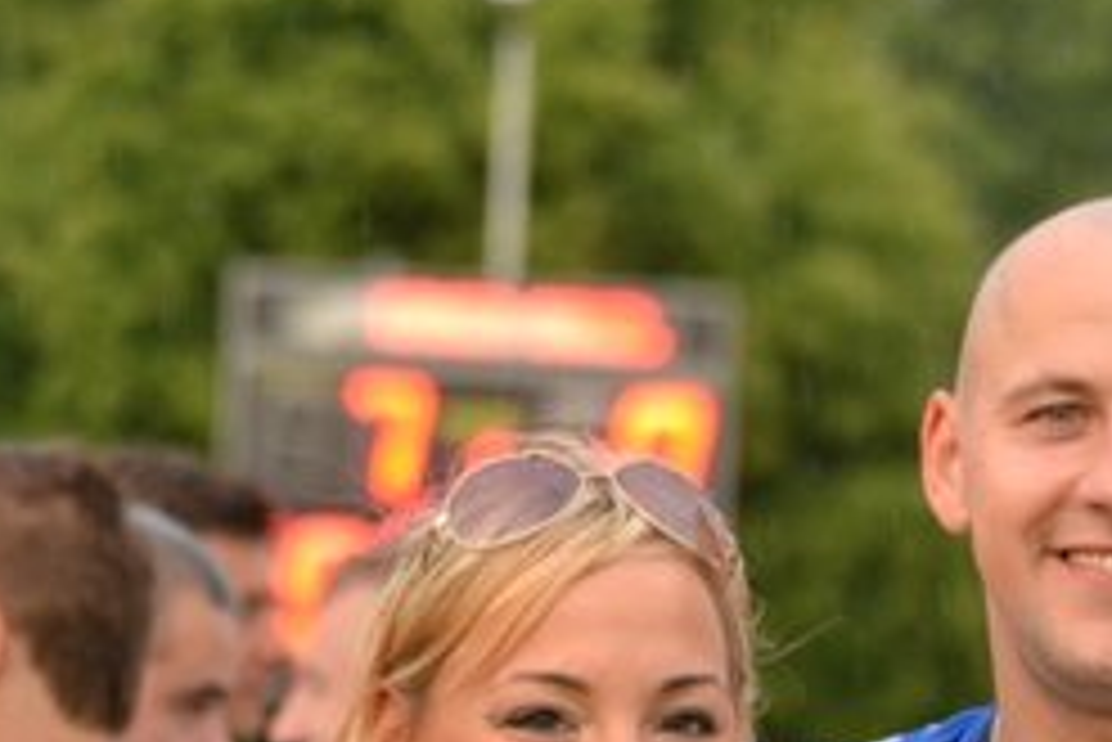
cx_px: 1080
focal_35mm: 395
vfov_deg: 3.5
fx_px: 12208
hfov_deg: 5.2
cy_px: 729
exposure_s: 1/250
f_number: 4.2
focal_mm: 100
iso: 800
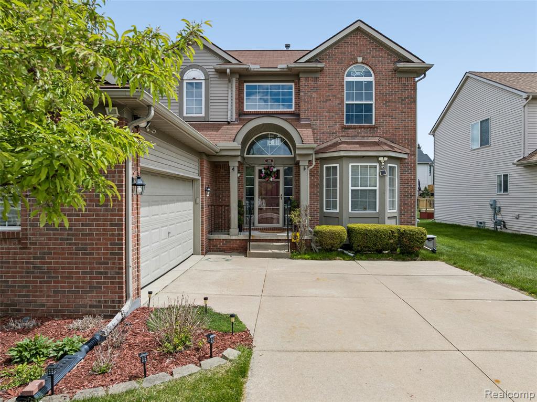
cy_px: 201
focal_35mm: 24
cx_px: 268
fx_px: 372
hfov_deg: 71.6
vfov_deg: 56.7
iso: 140
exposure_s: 1/3200
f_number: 2.8
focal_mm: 12.3
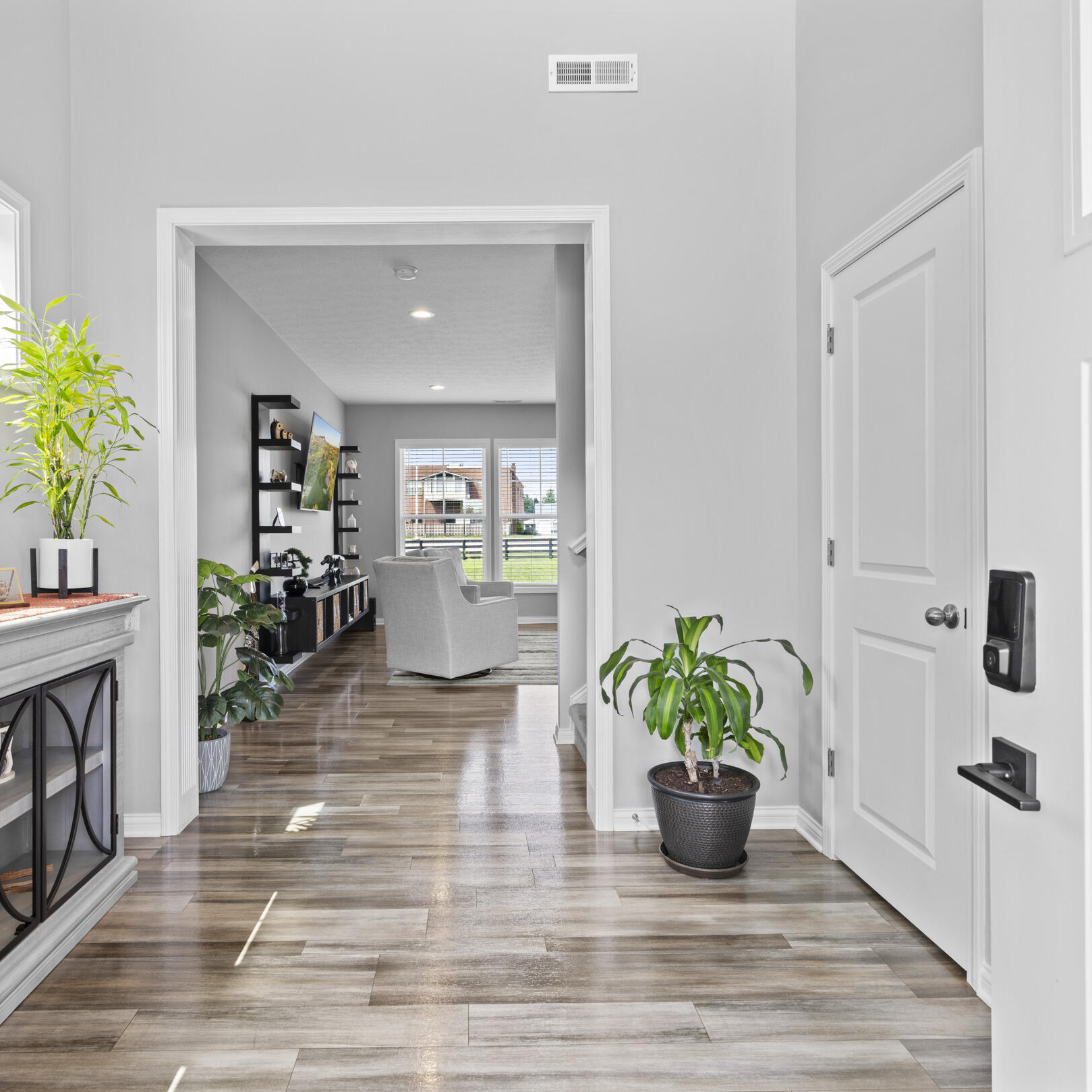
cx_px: 476
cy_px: 533
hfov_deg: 71.8
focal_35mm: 21
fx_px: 749
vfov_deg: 72.1
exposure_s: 1/6
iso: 400
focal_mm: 16
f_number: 10
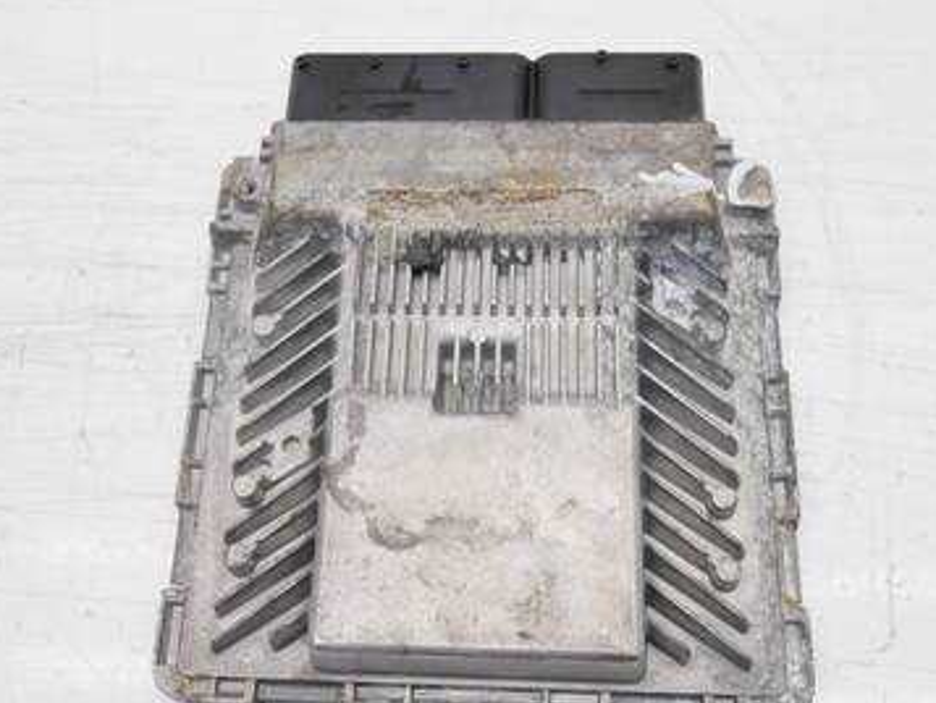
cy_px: 338
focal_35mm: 43
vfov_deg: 33.6
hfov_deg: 43.8
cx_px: 446
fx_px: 1163
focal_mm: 16
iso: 200
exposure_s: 1/125
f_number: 3.9
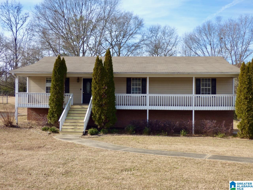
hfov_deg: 51.4
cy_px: 95
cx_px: 126
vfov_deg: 39.7
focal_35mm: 36
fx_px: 263
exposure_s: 1/500
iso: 100
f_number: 3.5
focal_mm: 6.47
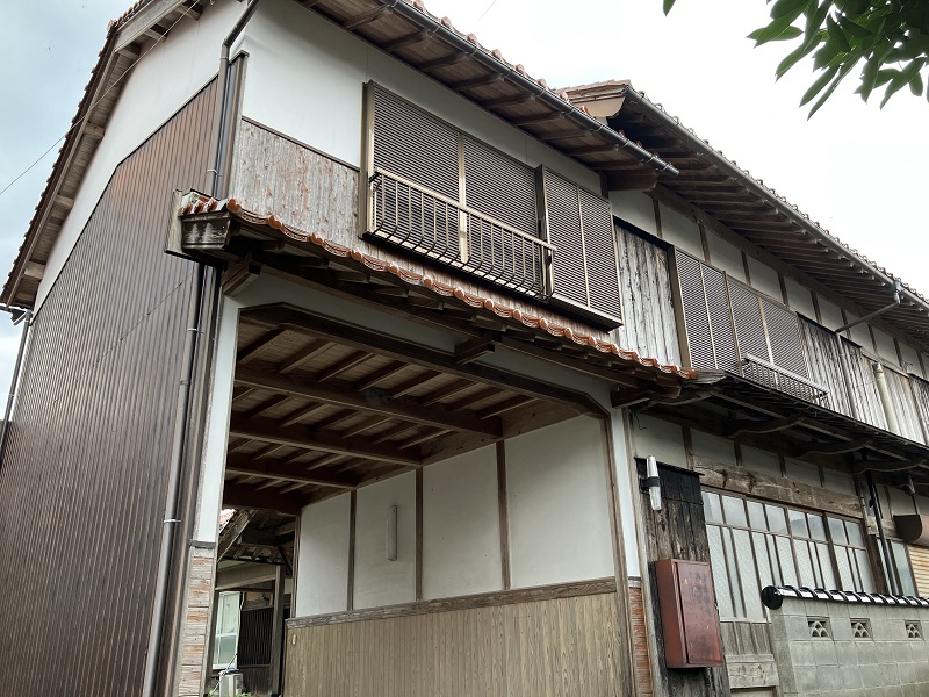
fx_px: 751
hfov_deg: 63.4
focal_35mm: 28
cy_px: 348
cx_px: 464
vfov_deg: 49.7
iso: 80
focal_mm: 3.99
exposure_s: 1/111
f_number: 1.8
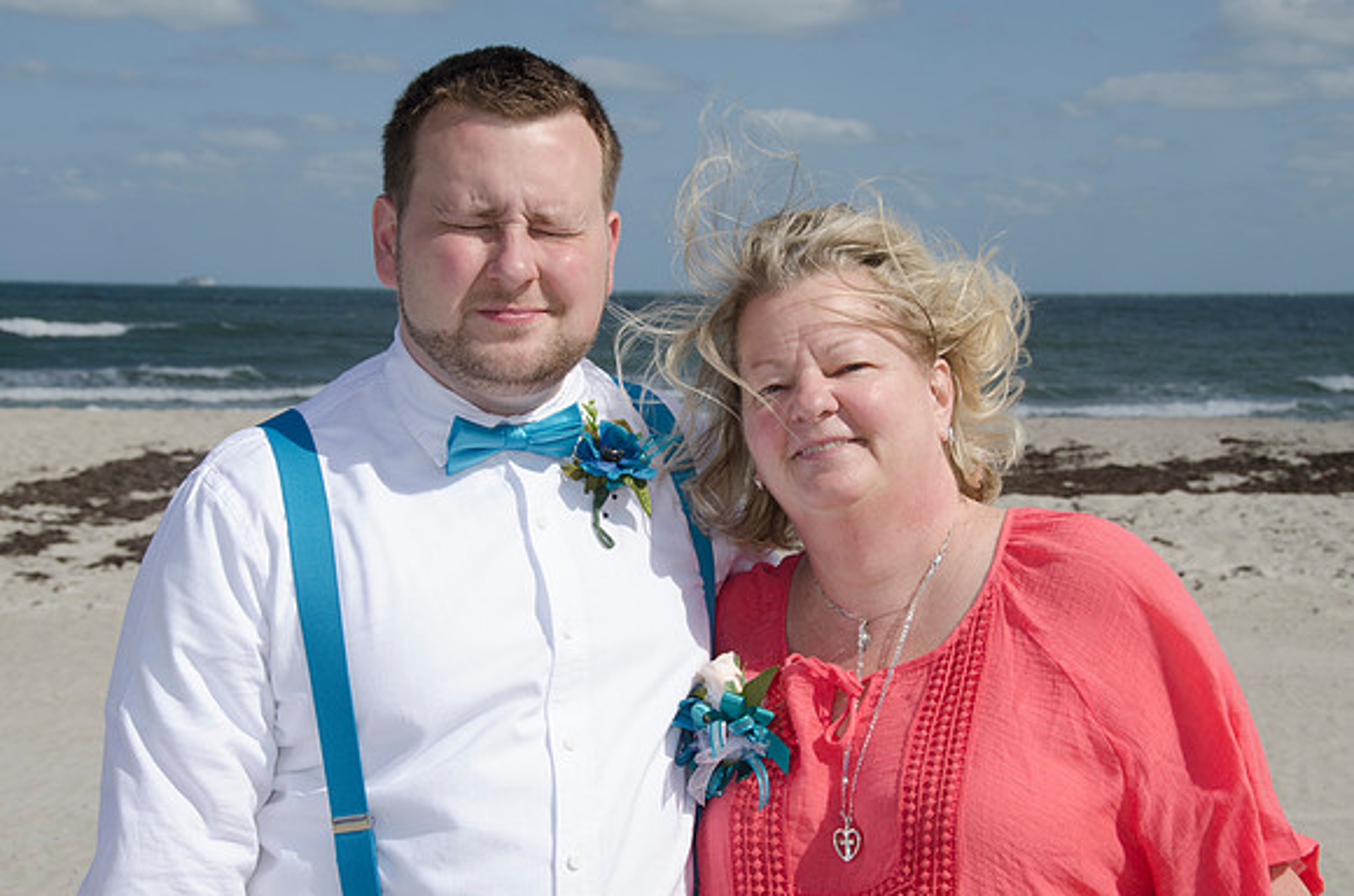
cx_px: 677
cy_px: 448
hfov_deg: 29.3
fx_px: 2589
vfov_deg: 19.6
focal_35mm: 69
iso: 100
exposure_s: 1/250
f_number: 11
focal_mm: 46
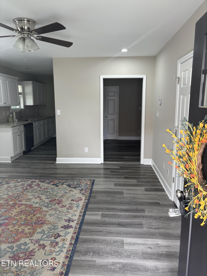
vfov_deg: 67.3
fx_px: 207
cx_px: 104
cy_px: 138
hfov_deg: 53.1
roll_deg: +0.1
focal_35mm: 26
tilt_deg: -8.2
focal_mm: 5.96
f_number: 1.6
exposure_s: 1/120
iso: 125
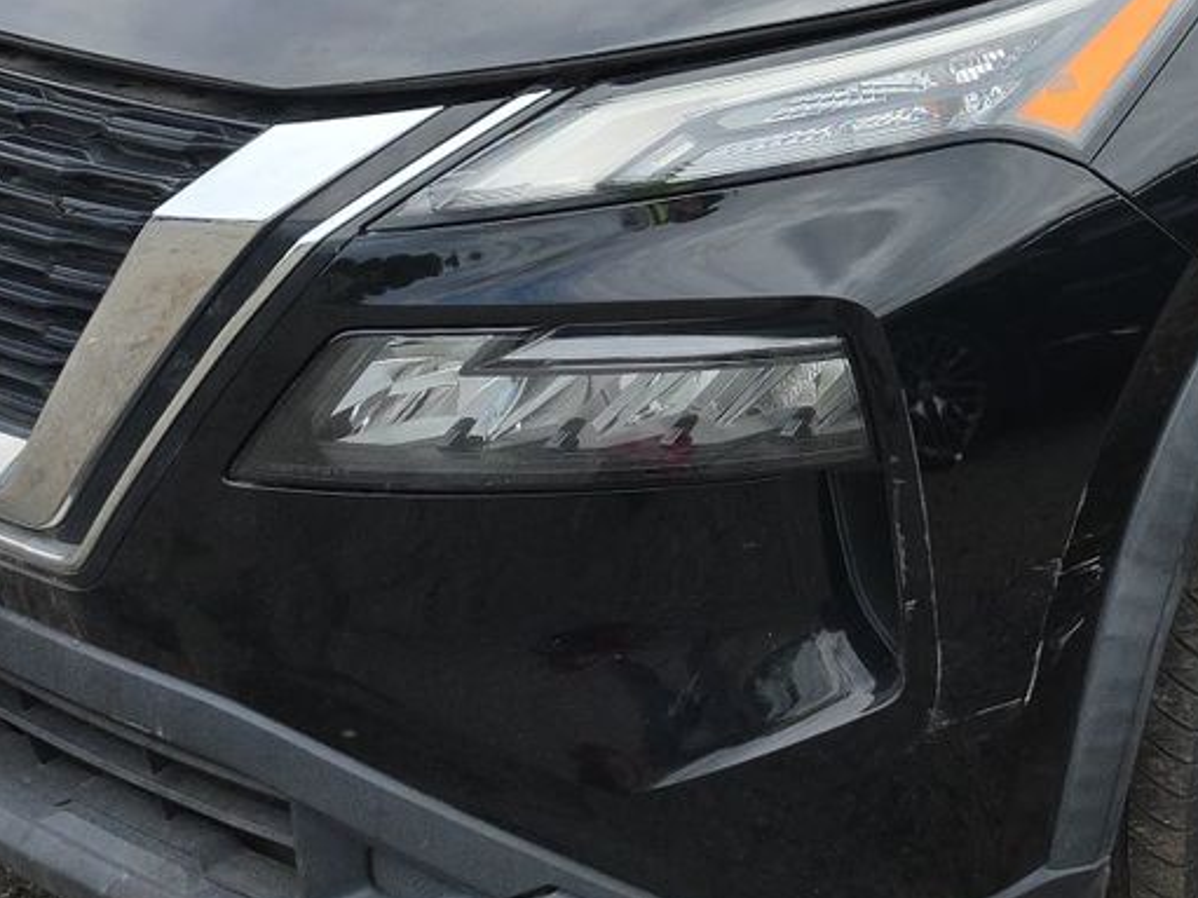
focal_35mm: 72
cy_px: 33
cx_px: 1118
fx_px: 2491
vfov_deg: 19.9
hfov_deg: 26.0
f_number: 1.4
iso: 63
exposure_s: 1/2936
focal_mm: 6.5
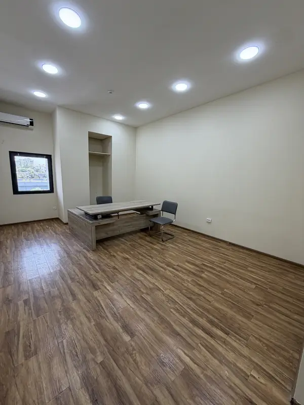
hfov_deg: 85.7
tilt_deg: -8.3
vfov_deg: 102.1
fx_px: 164
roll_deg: -1.8
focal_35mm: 14
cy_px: 202
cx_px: 152
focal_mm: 2.22
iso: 80
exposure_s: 1/100
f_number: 2.2
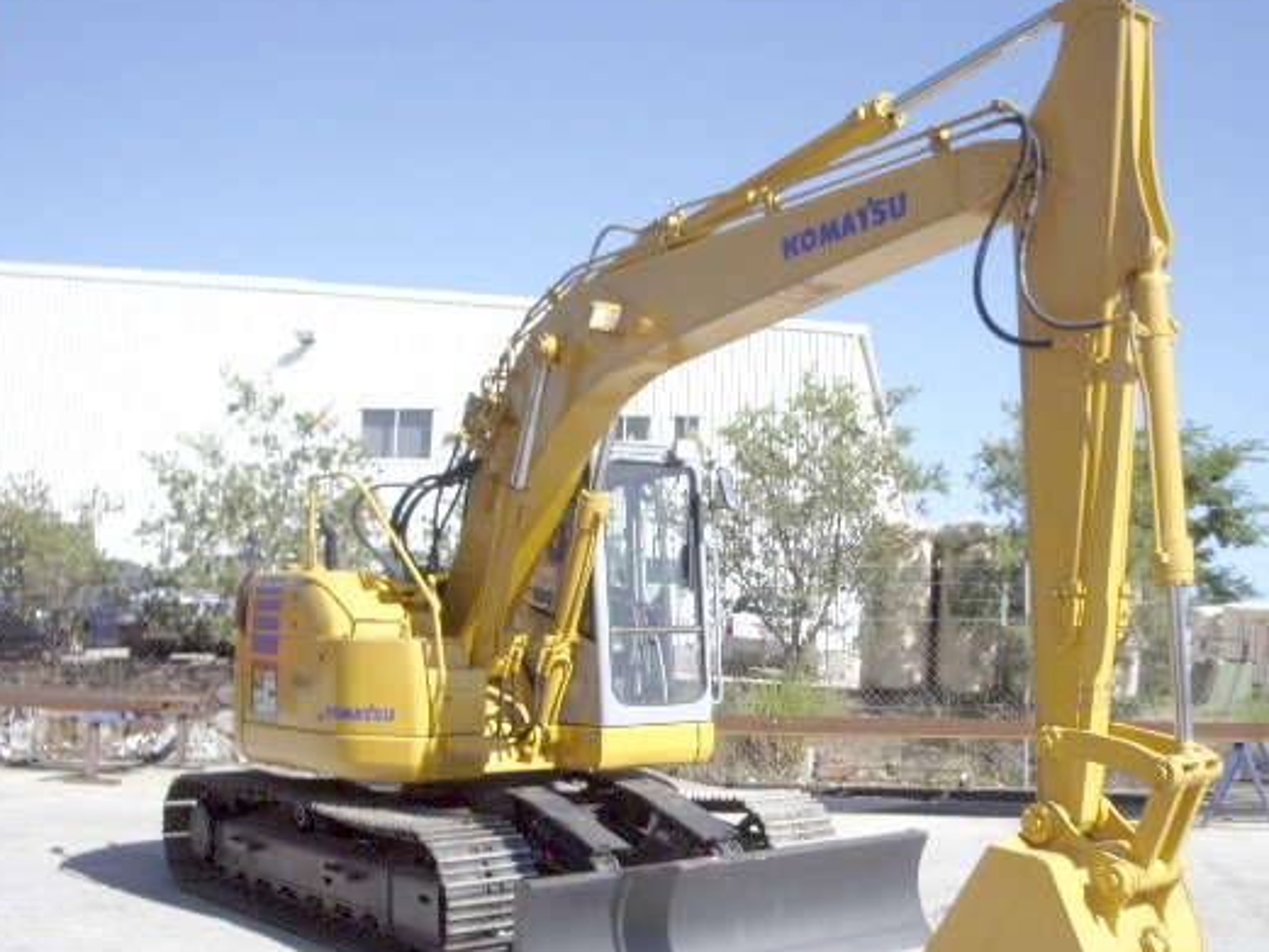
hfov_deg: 43.7
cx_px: 726
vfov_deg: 33.5
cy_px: 548
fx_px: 1577
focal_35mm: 43
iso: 80
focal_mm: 5.8
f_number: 4.3
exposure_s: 1/800
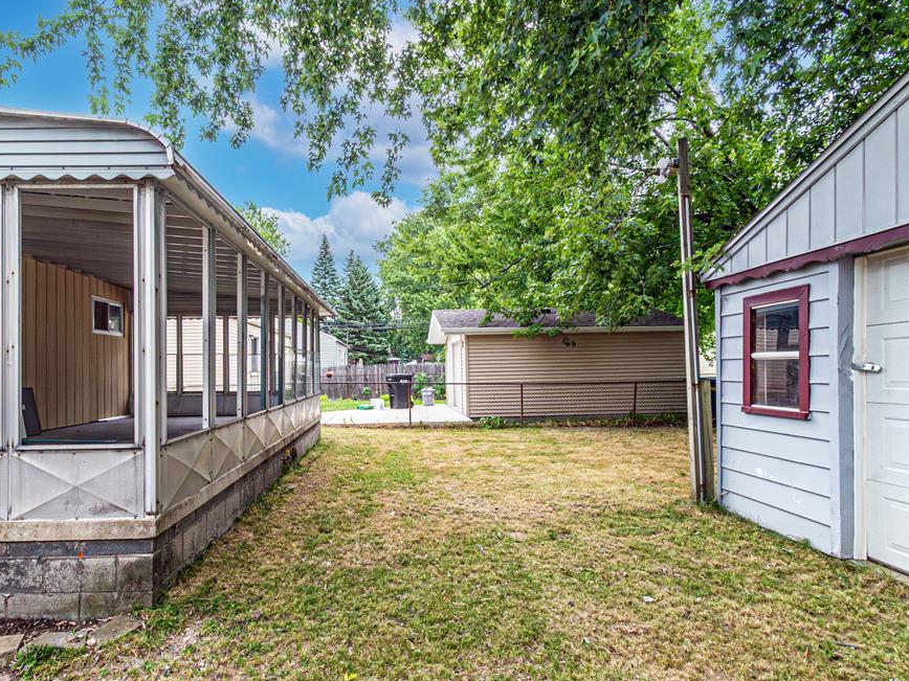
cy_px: 348
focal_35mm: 17
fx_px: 446
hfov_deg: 90.9
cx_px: 427
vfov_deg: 74.7
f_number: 14
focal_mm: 10
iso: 1600
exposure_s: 1/80
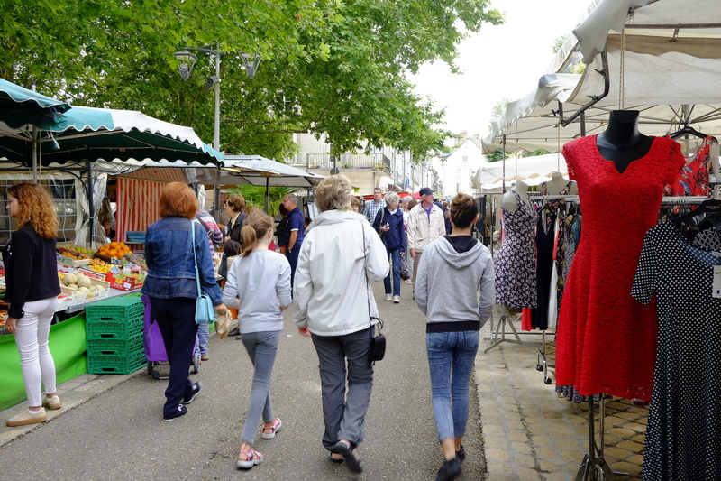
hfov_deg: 54.4
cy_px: 240
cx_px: 360
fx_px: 701
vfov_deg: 37.8
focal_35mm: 35
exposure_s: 1/40
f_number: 9
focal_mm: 23
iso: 640
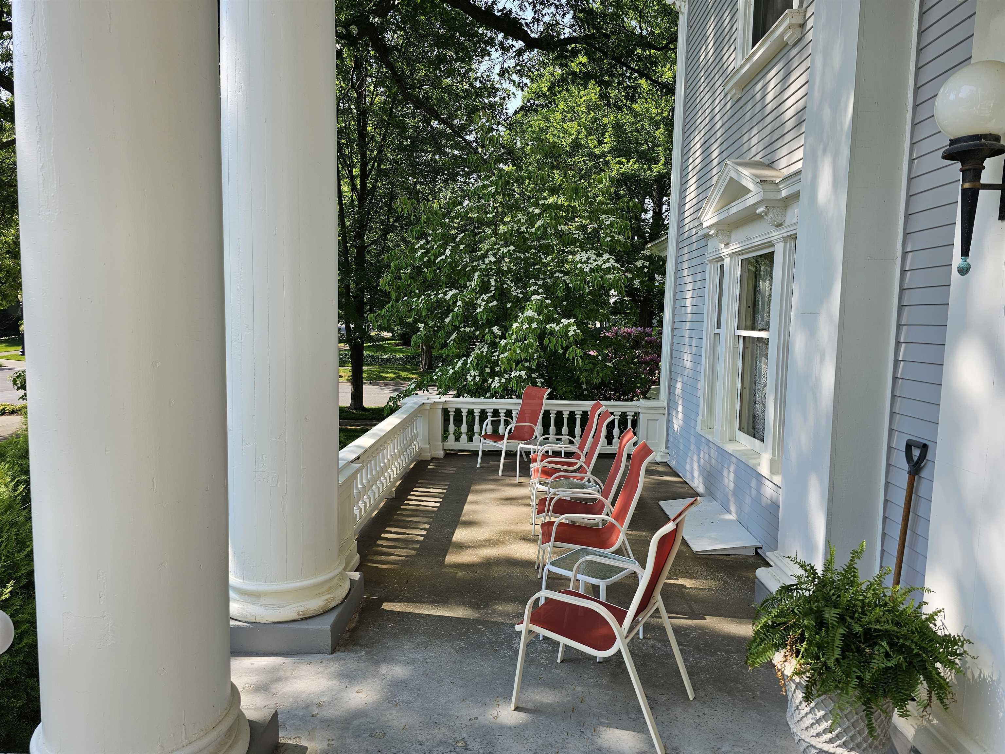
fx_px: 668
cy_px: 377
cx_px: 502
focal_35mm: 23
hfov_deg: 73.9
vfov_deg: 58.9
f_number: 1.7
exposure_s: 1/291
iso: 10
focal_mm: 6.3
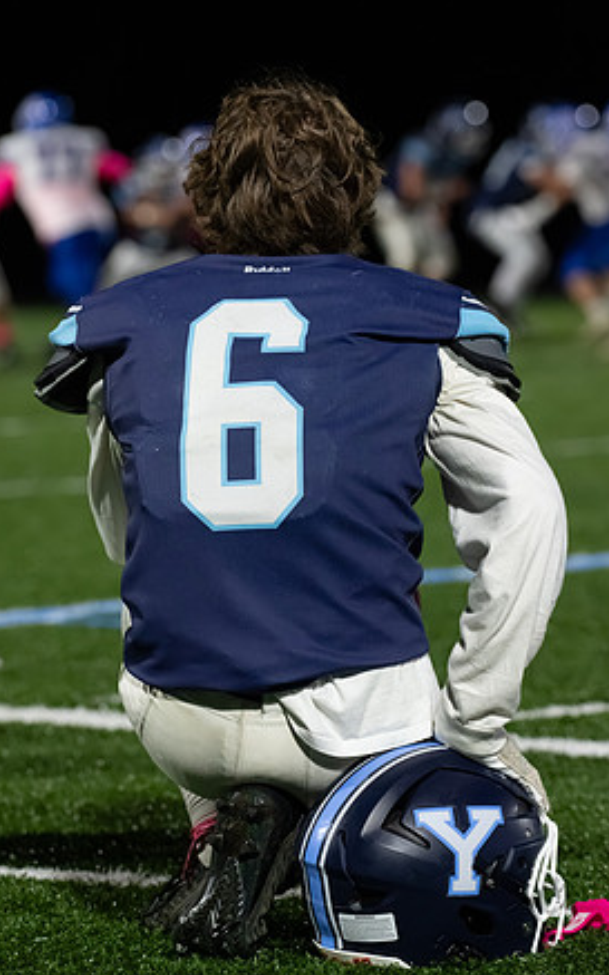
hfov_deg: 6.2
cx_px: 306
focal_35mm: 210
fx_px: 5579
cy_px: 491
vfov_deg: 10.0
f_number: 5.6
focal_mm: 200
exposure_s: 1/1000
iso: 6400
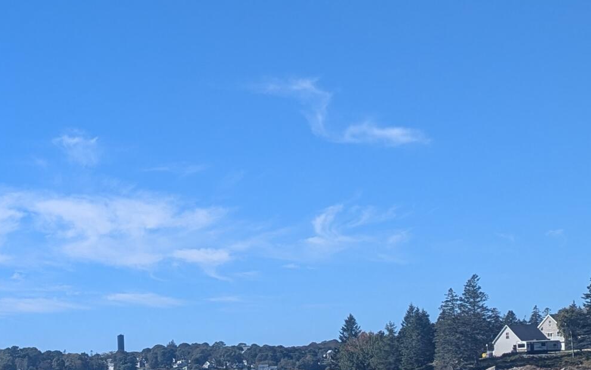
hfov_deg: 24.0
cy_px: 411
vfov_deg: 16.4
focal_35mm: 77
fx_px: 1240
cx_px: -150
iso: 46
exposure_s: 1/2179
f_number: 1.85
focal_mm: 6.81
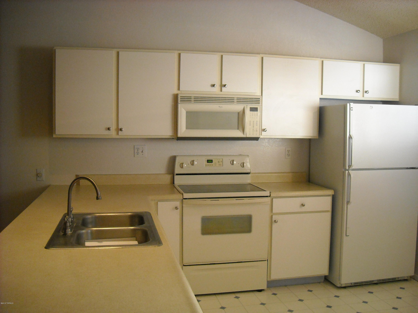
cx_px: 209
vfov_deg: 40.7
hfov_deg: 52.6
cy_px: 156
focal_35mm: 35
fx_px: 423
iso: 351
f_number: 2.8
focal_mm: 5.7
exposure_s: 1/60
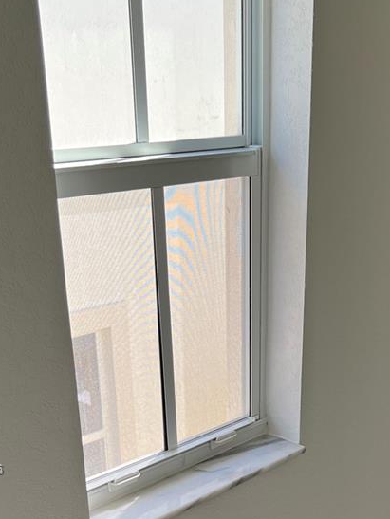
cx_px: 254
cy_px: 471
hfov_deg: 25.6
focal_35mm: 57
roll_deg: -0.5
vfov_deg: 32.1
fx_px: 855
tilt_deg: -25.2
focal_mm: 5.7
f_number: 1.5
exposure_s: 1/164
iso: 50
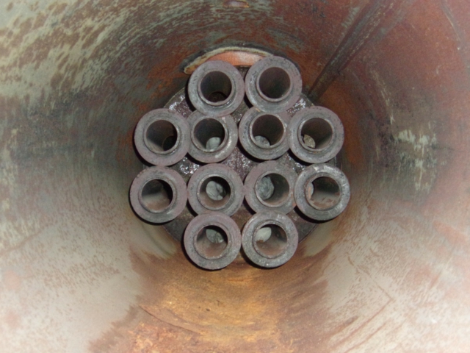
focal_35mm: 53
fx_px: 720
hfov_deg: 36.2
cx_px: 235
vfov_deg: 27.5
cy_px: 176
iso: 640
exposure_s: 1/34
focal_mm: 9.4
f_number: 4.2
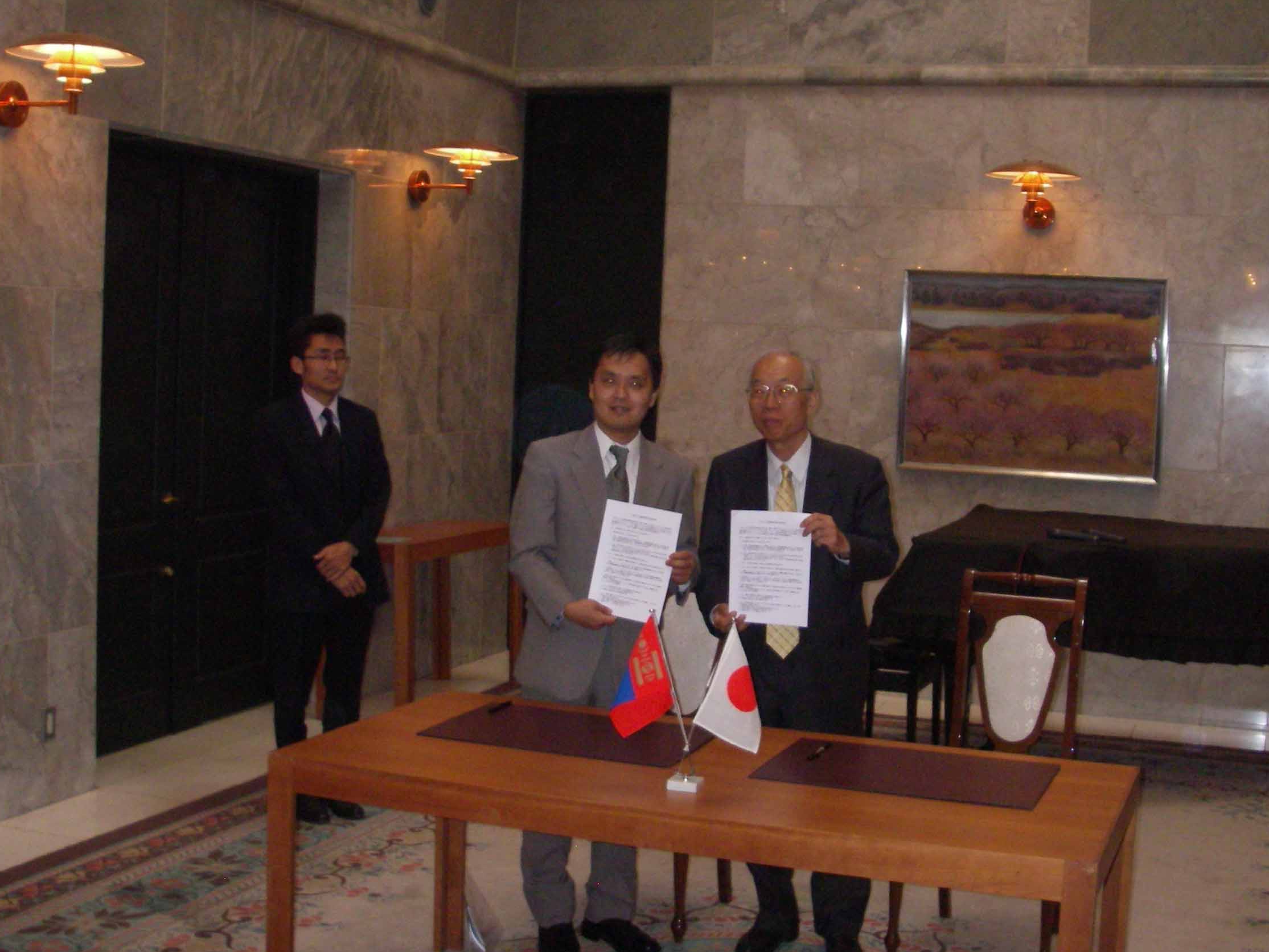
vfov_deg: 30.3
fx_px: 1760
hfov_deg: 39.6
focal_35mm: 48
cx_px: 679
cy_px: 463
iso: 320
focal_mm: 6.3
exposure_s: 1/40
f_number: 3.3
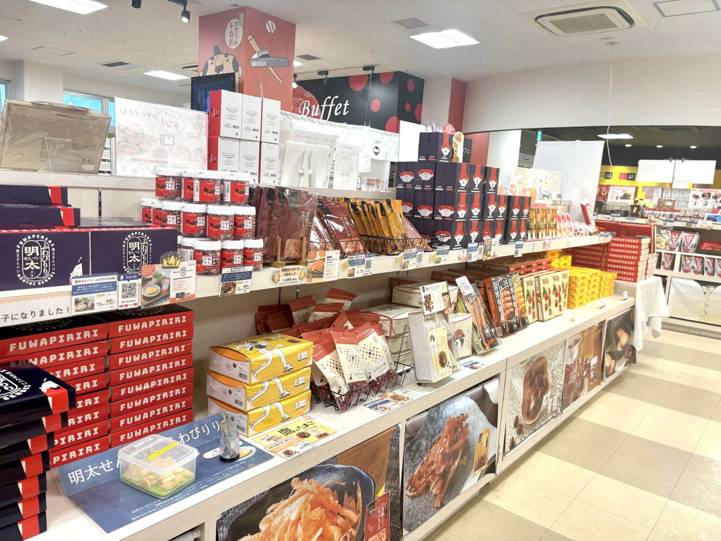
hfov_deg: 67.3
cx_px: 360
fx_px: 542
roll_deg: -3.7
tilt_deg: -7.0
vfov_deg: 53.1
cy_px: 270
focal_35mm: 26
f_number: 1.6
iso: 80
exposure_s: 1/120
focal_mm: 5.96
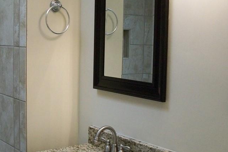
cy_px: 76
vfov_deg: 22.6
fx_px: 380
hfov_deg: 33.2
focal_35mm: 60
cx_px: 85
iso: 160
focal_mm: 6
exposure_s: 1/80
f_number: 2.7
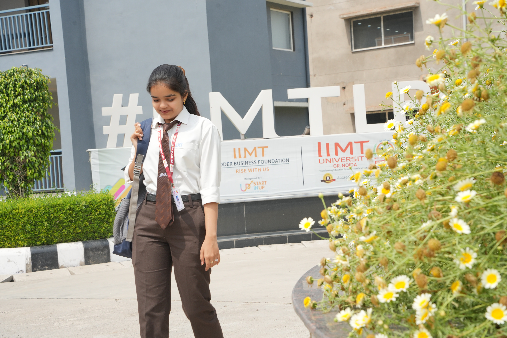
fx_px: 944
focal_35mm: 67
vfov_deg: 20.3
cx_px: 254
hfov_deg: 30.1
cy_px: 169
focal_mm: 67
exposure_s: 1/250
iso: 200
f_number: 10
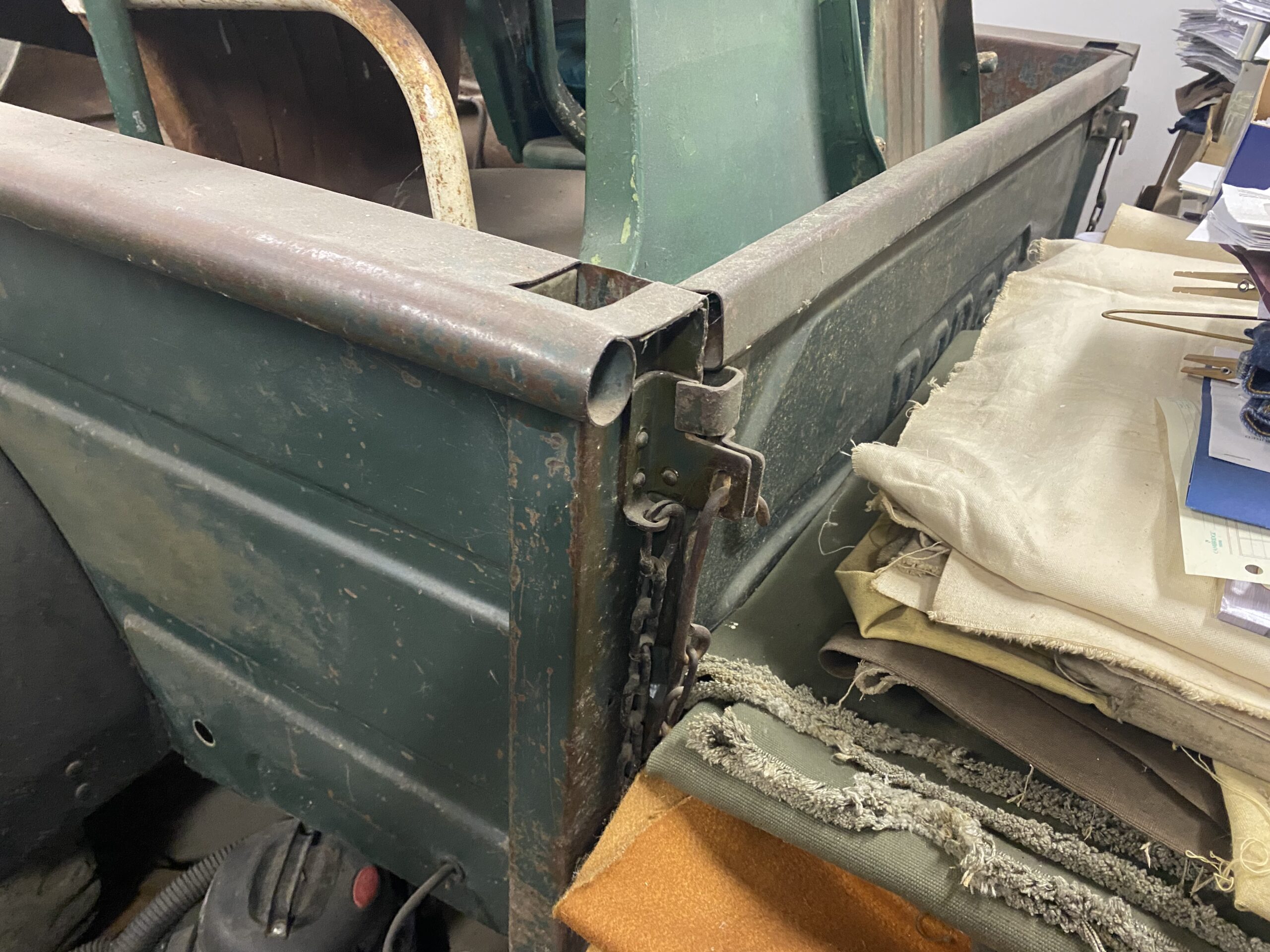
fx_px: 954
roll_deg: -7.0
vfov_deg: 53.1
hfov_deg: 67.3
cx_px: 635
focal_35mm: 26
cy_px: 476
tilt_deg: -34.7
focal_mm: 4.25
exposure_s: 1/40
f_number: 1.8
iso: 500
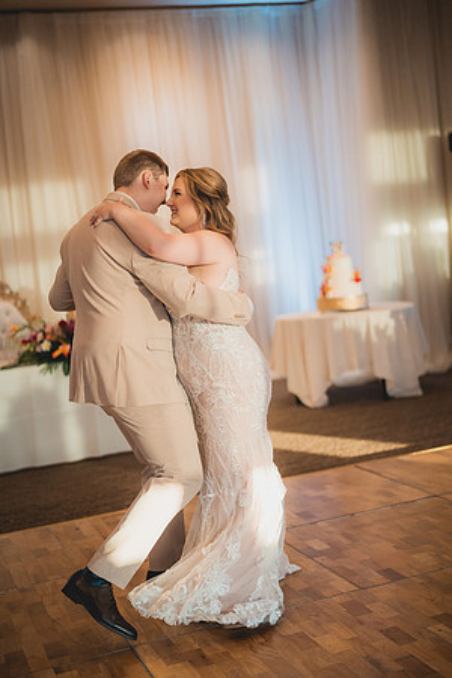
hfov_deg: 27.0
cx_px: 226
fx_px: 942
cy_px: 339
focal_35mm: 50
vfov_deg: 39.6
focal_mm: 50
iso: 1250
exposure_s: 1/2000
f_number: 1.4
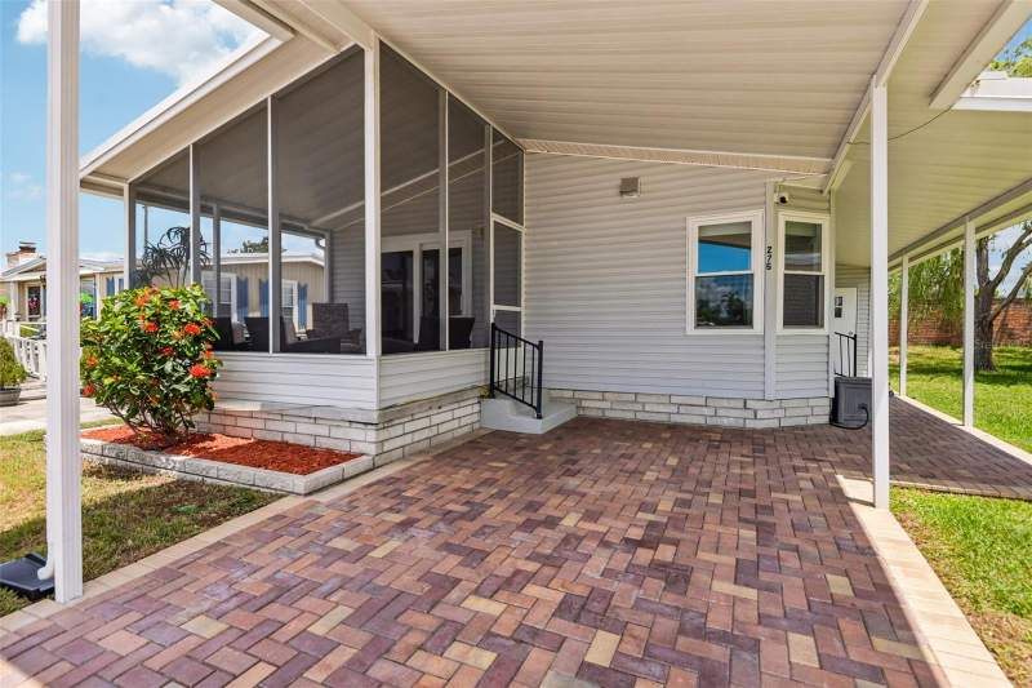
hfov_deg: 93.3
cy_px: 344
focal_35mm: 17
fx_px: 487
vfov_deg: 70.4
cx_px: 516
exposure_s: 1/640
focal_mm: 17
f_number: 8
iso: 400
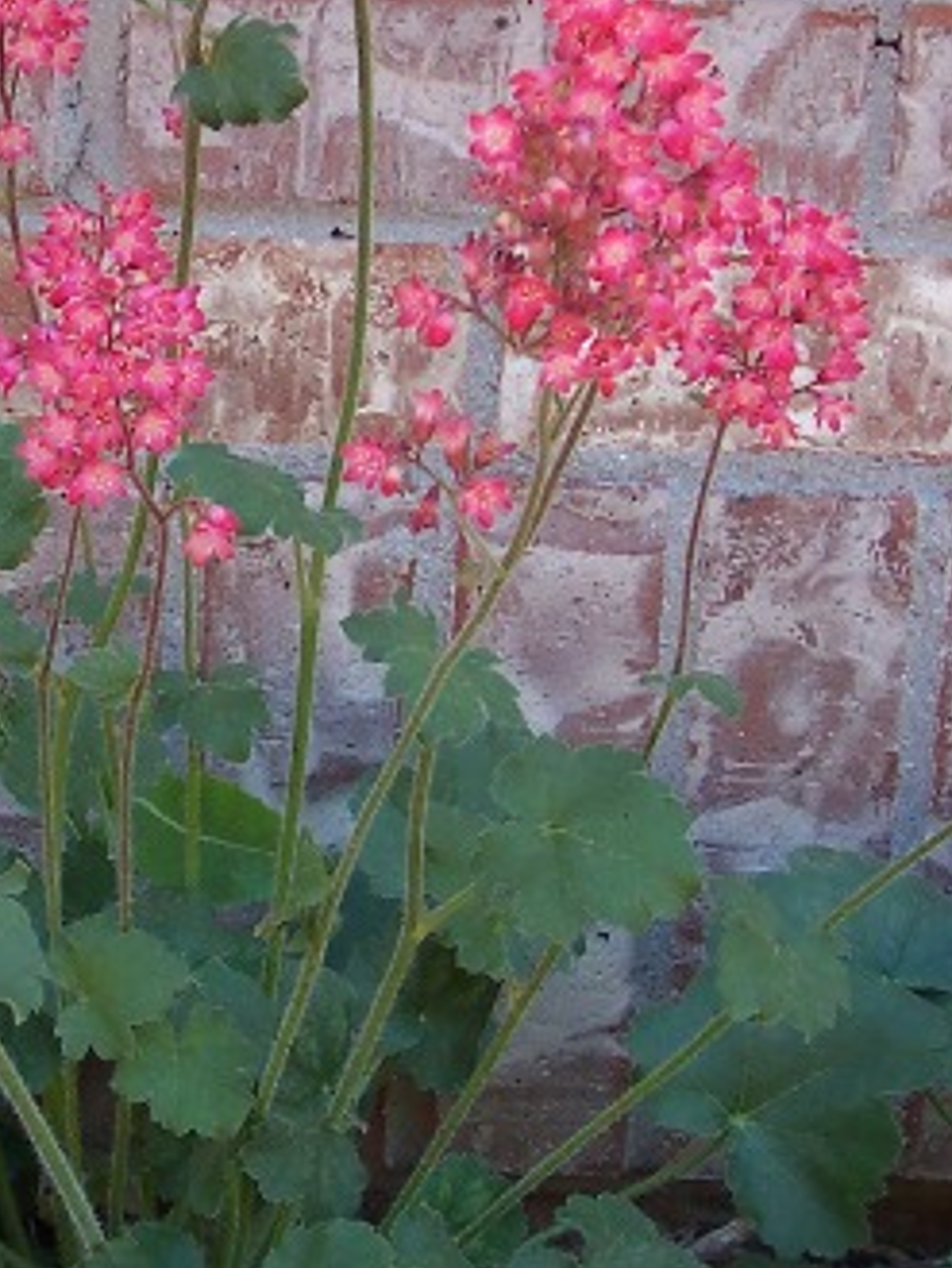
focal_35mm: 105
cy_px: 532
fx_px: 3848
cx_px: 64
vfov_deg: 18.7
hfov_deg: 13.9
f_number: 3
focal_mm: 7
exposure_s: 1/180
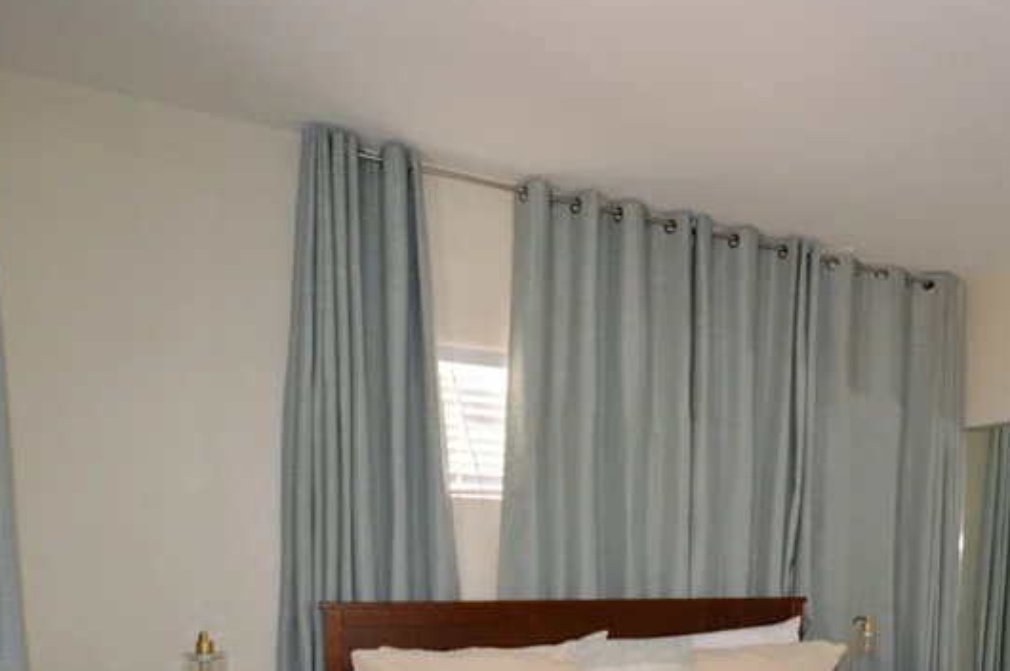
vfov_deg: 40.8
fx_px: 813
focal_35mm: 29
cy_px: 623
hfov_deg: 58.9
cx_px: 804
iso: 800
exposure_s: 1/60
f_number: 3.5
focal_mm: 10
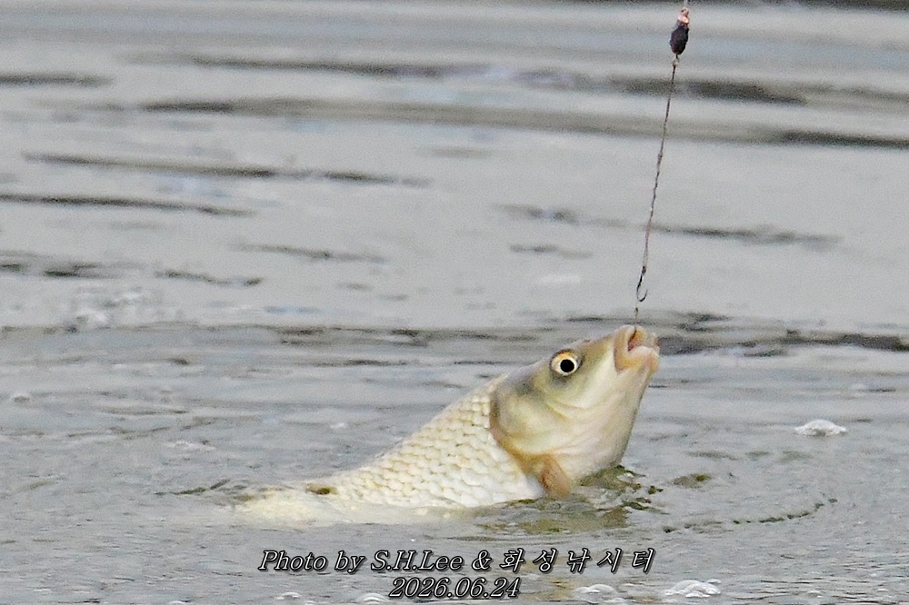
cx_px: 454
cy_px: 302
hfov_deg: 3.0
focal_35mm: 690
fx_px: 17416
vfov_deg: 2.0
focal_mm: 460
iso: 6400
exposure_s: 1/6400
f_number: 9
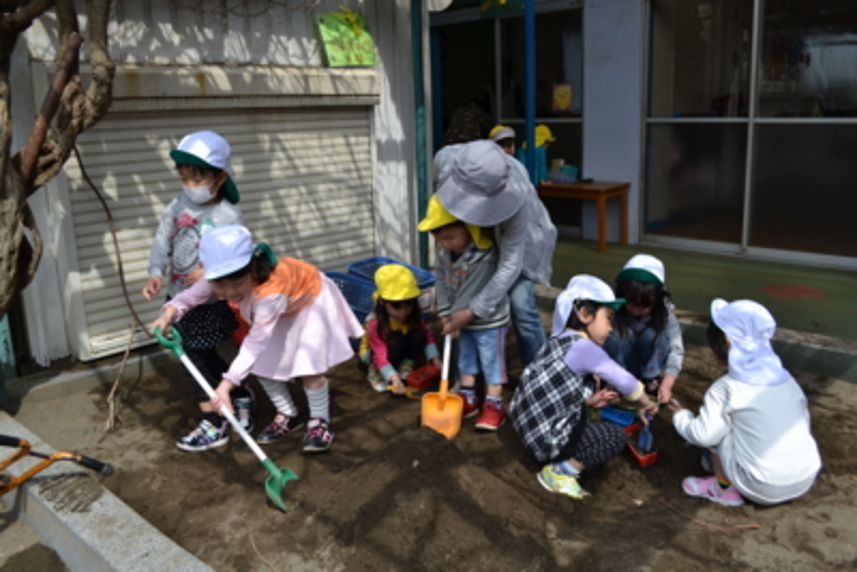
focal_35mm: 30
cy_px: 286
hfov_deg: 61.9
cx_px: 428
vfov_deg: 43.6
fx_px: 714
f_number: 5.6
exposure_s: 1/320
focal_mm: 20
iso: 100
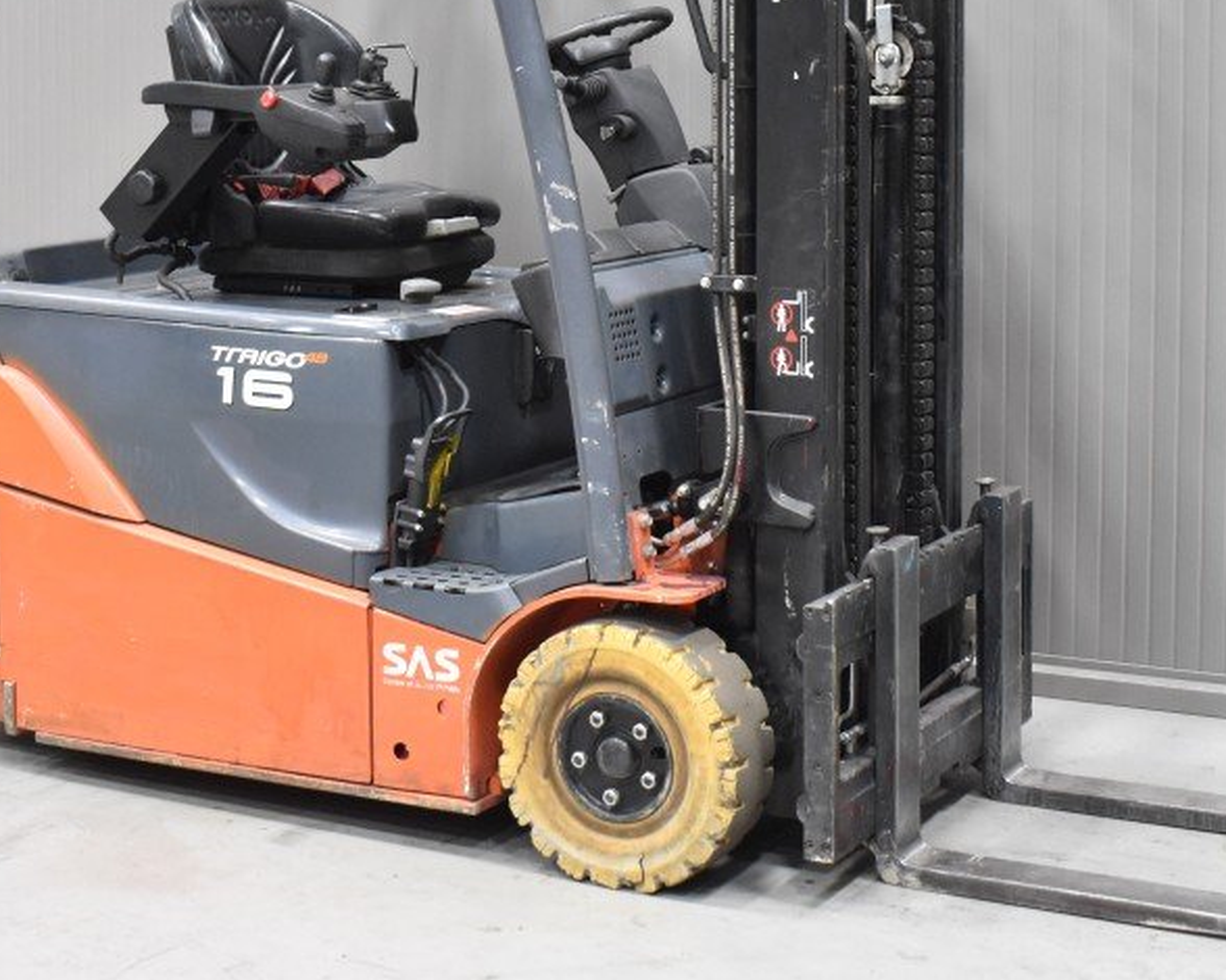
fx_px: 2503
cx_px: 517
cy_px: 186
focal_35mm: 69
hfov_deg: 27.5
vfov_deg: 21.8
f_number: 5
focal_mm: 24
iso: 1600
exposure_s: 1/25
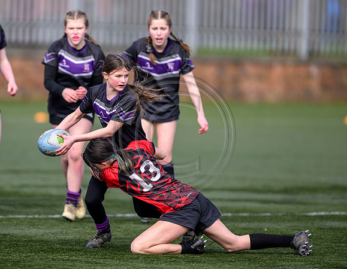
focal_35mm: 472
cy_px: 133
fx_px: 4792
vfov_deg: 3.2
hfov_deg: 4.1
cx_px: 137
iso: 500
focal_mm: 400
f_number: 3.2
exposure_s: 1/3200
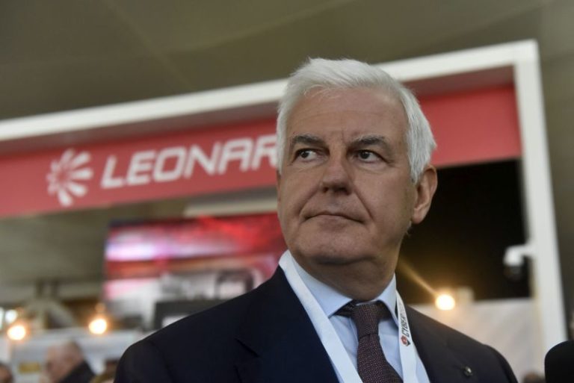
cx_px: 287
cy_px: 192
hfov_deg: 44.5
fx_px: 702
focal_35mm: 44
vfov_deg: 30.6
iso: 3200
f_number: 3.5
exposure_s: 1/2000
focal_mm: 44
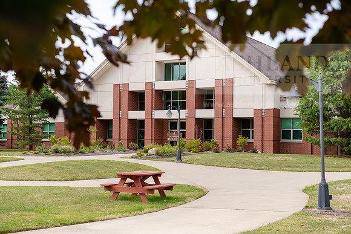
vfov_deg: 22.6
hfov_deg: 33.4
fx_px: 585
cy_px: 117
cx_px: 176
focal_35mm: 60
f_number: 4.5
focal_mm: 60
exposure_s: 1/400
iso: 125
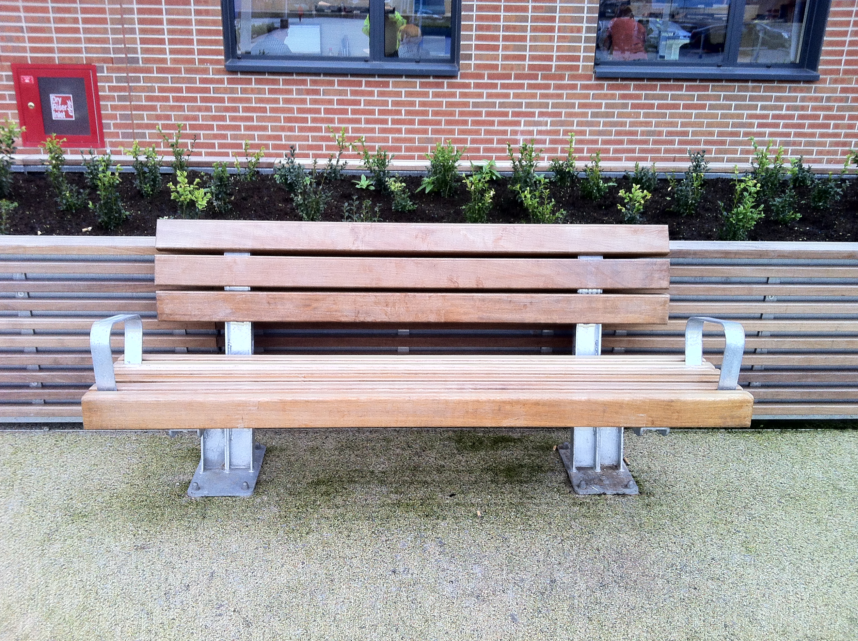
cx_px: 424
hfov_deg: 51.4
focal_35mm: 36
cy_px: 327
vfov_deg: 39.6
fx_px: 891
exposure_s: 1/60
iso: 80
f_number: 2.8
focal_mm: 3.85
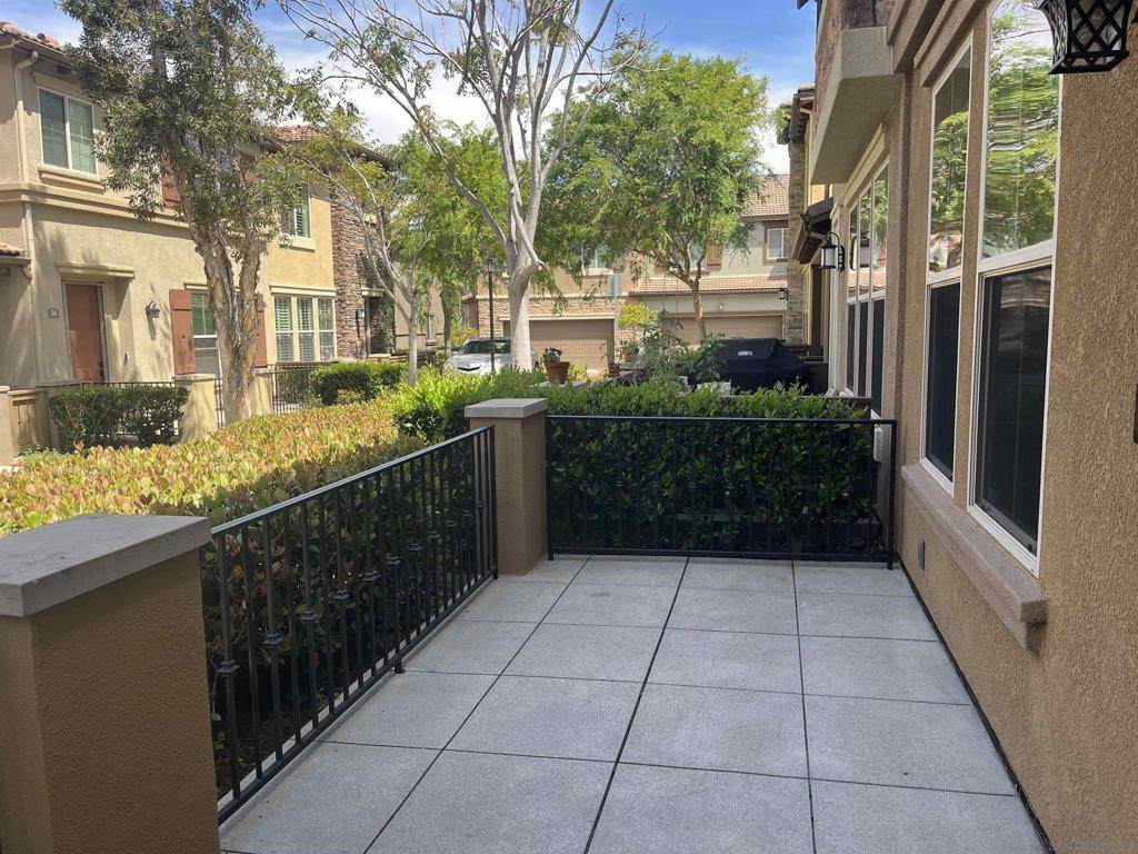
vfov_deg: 53.1
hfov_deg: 67.3
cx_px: 569
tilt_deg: -6.8
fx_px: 855
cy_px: 427
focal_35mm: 26
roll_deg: +1.2
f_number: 1.6
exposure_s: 1/804
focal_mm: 5.1
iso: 50
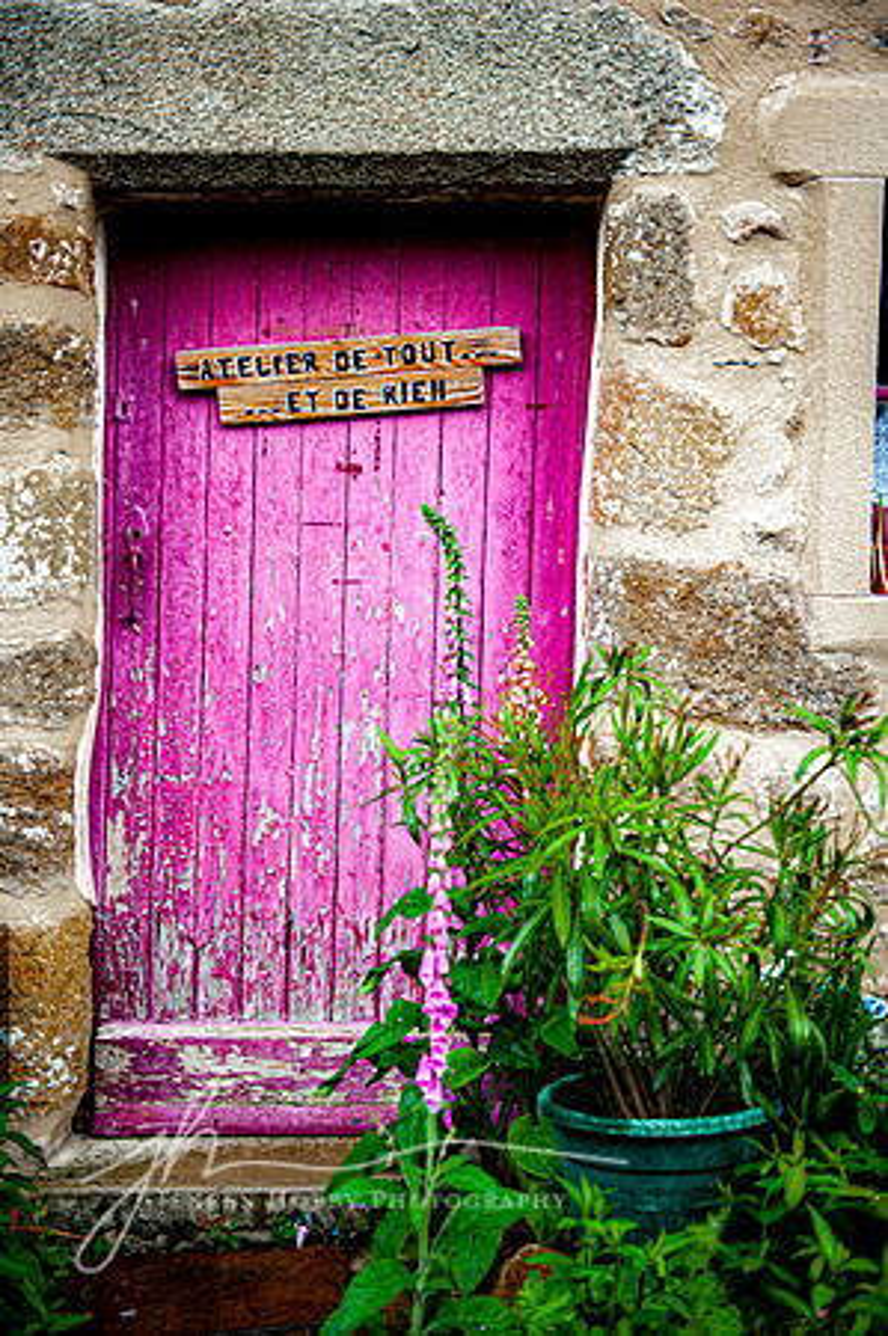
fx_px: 1669
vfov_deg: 43.6
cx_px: 444
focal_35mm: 45
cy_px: 668
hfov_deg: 29.8
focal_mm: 45
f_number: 2.8
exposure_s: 1/125
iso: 200
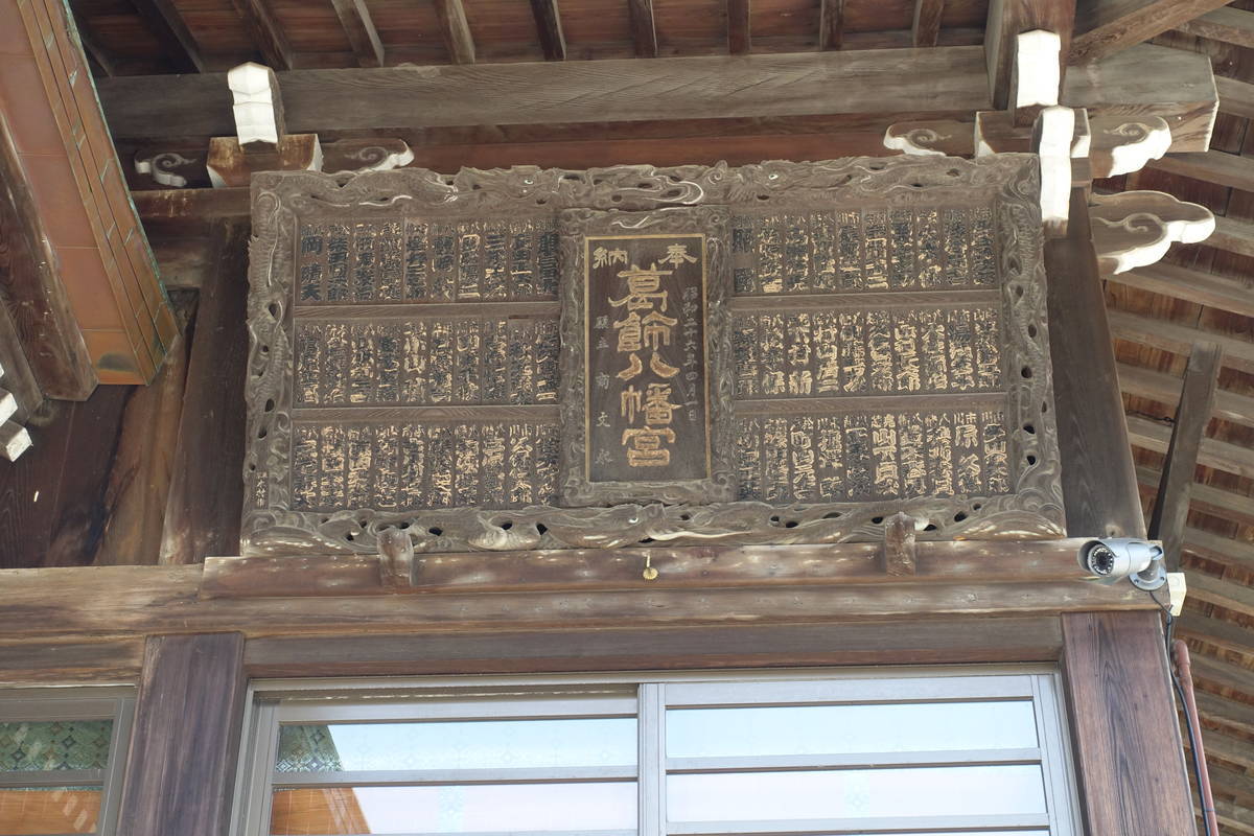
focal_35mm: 63
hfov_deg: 31.9
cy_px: 418
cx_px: 627
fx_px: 2194
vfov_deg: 21.6
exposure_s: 1/200
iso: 320
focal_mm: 22.95
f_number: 4
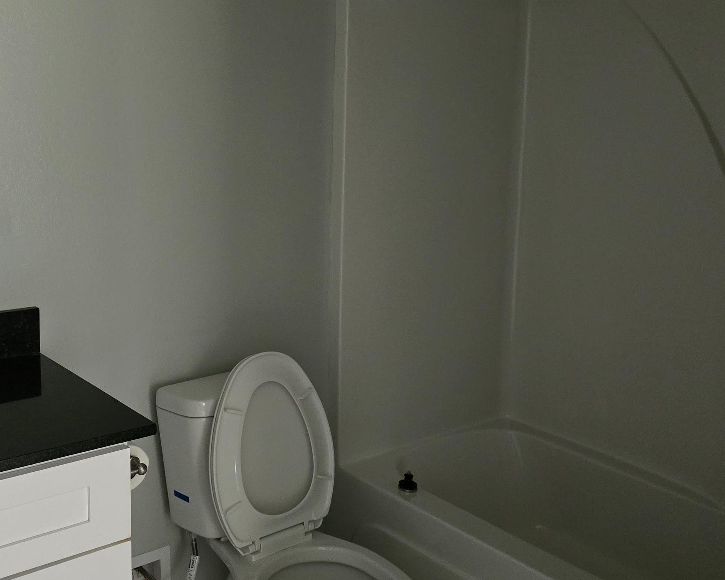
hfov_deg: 47.5
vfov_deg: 39.0
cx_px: 268
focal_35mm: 38
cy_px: 236
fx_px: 815
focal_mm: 6.3
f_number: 1.7
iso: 1250
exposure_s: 1/60
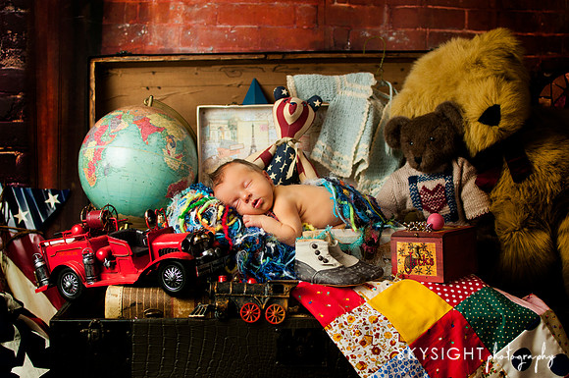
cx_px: 284
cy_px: 189
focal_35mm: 52
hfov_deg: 37.9
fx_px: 829
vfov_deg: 25.7
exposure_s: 1/125
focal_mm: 35
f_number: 2.5
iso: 200
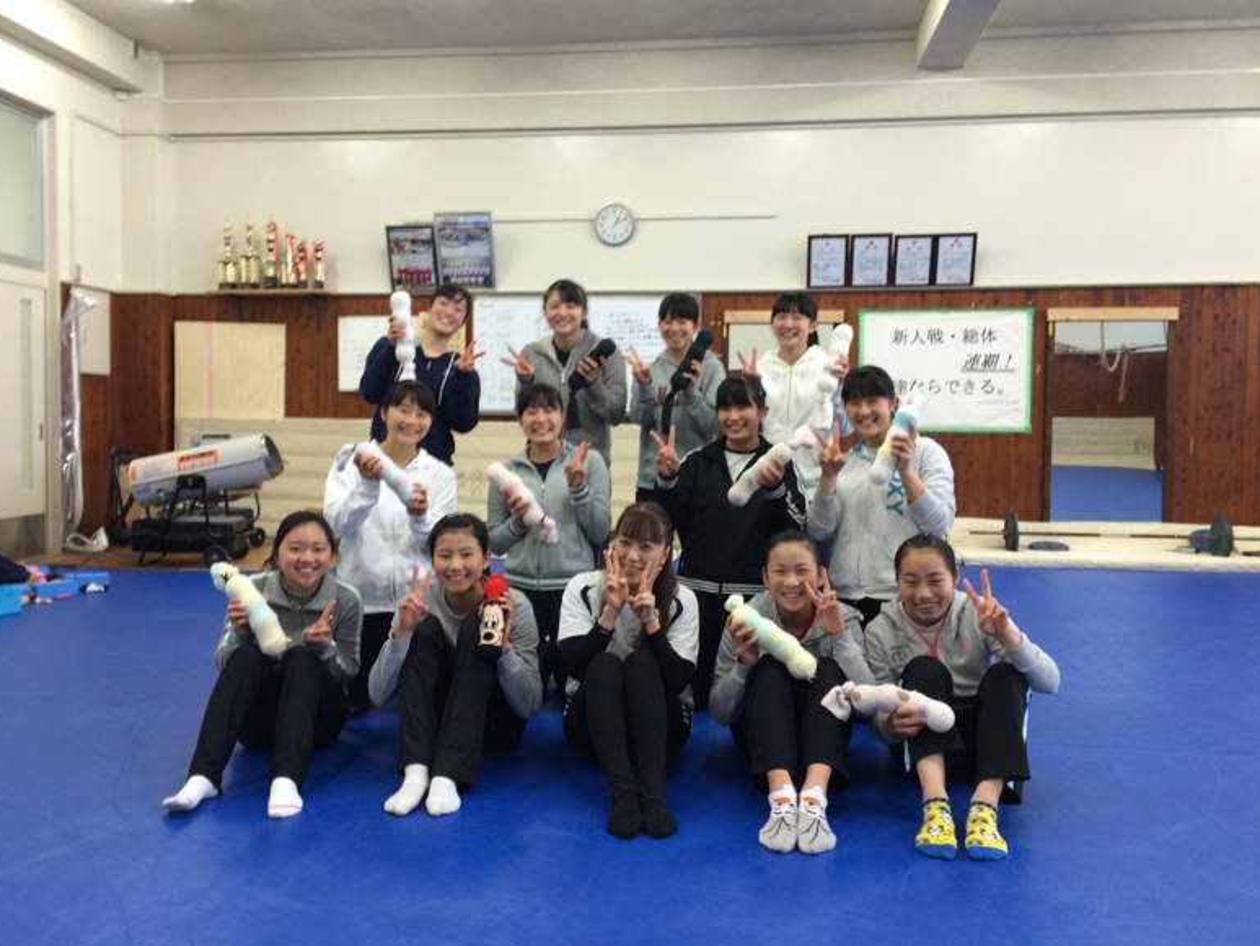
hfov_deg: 59.9
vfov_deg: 46.8
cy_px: 463
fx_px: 1092
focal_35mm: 30
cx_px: 615
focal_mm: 4.15
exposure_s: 1/30
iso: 80
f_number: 2.2
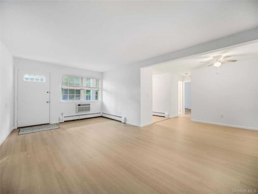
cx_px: 129
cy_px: 97
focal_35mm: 14
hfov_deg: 102.1
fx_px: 104
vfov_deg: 85.7
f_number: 2.8
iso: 2500
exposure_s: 1/125
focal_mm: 7
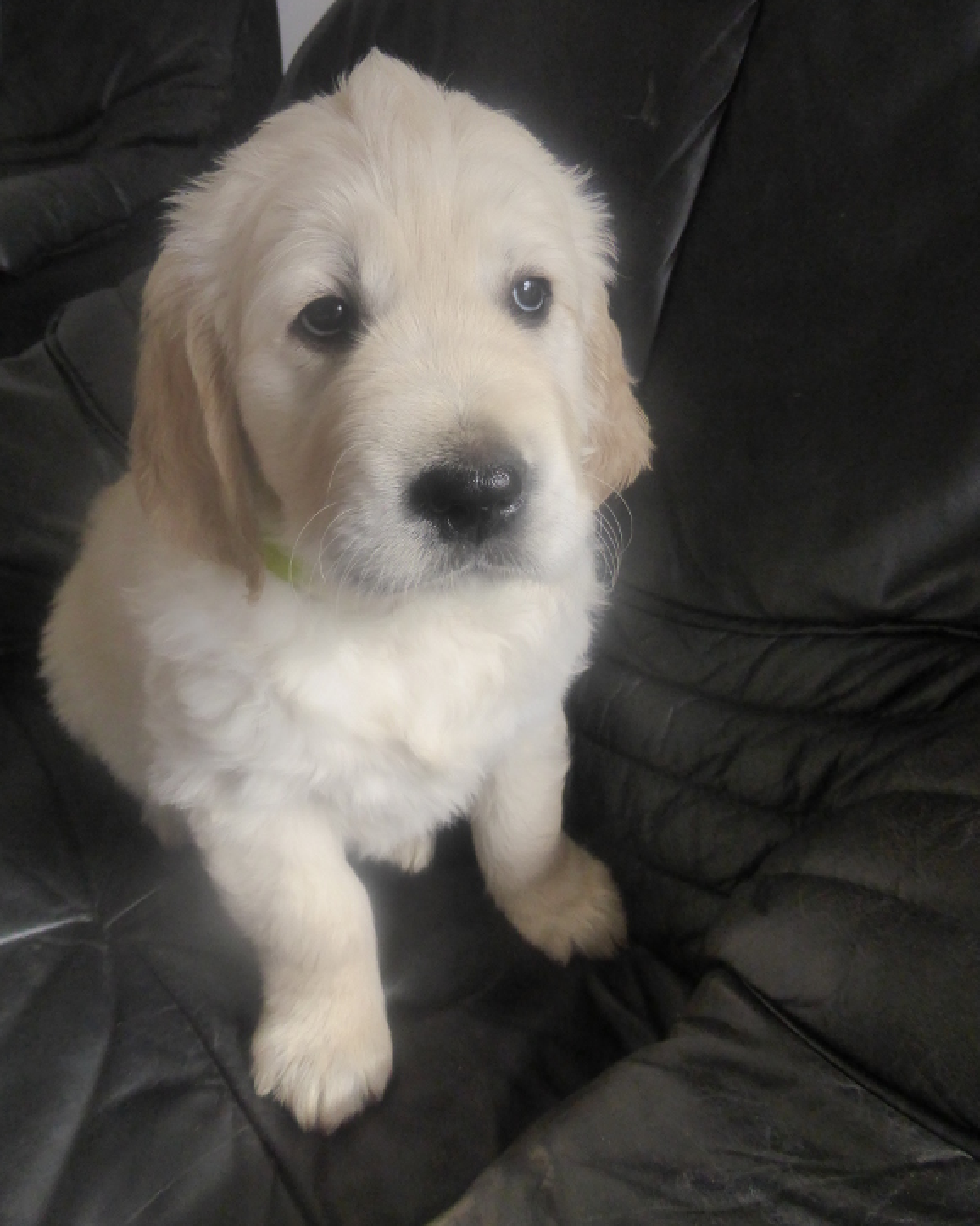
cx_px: 480
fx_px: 979
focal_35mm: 27
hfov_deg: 53.2
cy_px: 565
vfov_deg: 64.0
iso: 400
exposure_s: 1/100
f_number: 3.3
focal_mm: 4.3
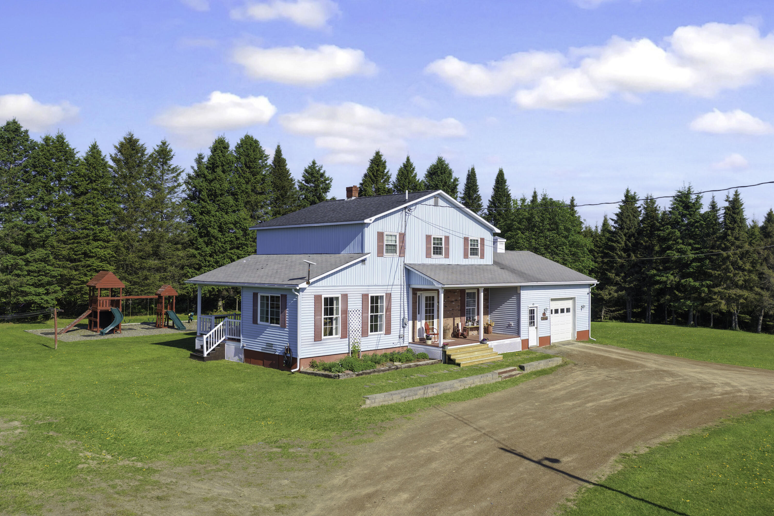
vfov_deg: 46.4
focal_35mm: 28
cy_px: 258
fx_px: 602
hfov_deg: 65.5
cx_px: 387
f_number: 2.8
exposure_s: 1/2000
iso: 160
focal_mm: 14.45
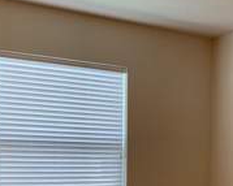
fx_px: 469
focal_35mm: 68
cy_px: 177
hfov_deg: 27.2
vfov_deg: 21.8
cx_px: 199
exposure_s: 1/60
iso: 64
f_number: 1.8
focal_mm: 4.25
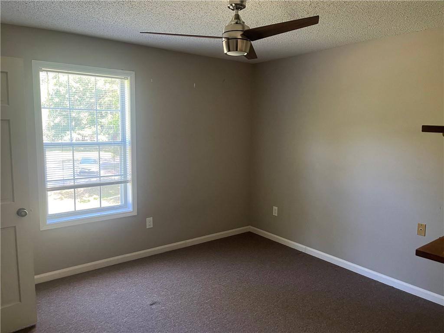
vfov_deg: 53.1
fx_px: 333
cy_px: 166
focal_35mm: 26
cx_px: 222
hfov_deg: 67.3
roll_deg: -1.1
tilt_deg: -6.9
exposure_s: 1/60
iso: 200
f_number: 1.6
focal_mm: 5.1
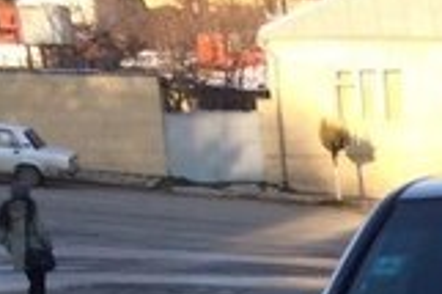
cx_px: 675
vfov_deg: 9.9
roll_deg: -0.1
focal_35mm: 124
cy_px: 661
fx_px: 1521
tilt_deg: -24.9
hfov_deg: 15.2
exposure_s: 1/631
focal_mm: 4.15
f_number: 2.2
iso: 32
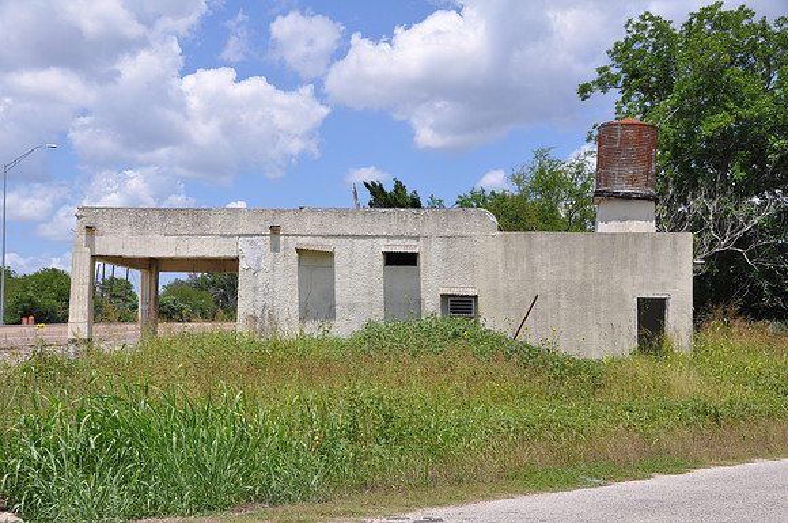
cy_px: 262
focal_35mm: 57
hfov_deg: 35.1
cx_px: 394
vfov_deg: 23.7
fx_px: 1246
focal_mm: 38
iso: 200
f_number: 13
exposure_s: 1/160
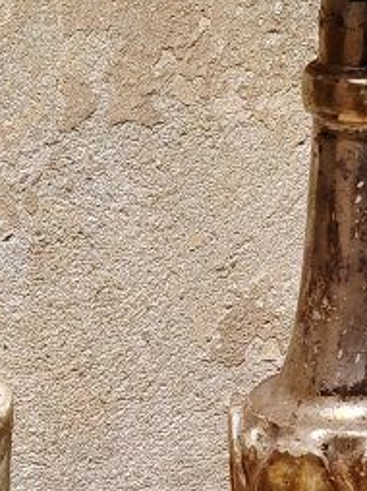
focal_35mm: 142
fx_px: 2011
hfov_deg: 10.4
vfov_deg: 13.7
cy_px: 487
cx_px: 133
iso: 100
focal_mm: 5.25
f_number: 1.75
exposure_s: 1/372
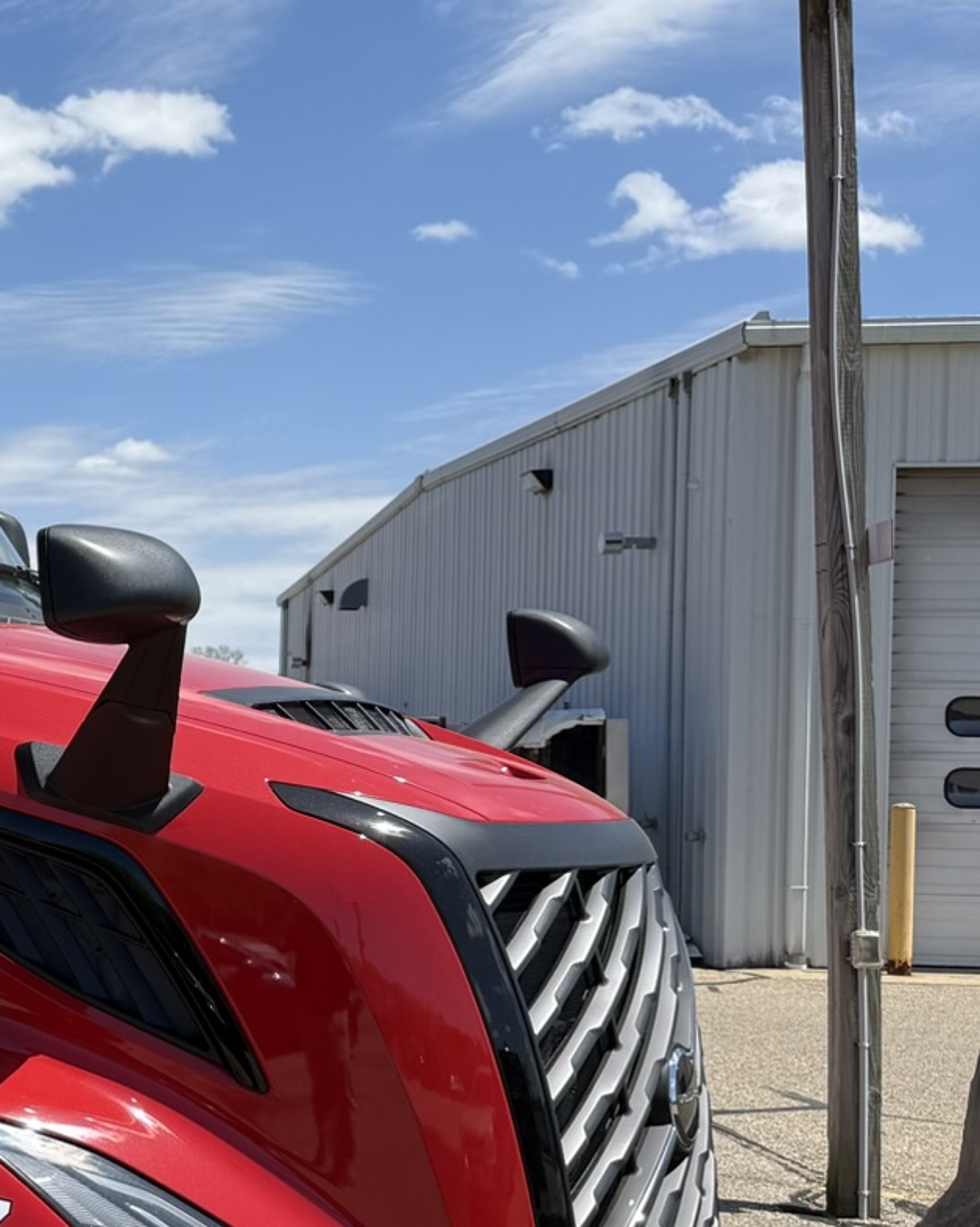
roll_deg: -1.4
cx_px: -520
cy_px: 798
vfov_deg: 30.8
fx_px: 2213
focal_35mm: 61
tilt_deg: +0.2
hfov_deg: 20.9
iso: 80
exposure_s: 1/3145
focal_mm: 6.76
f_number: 1.78
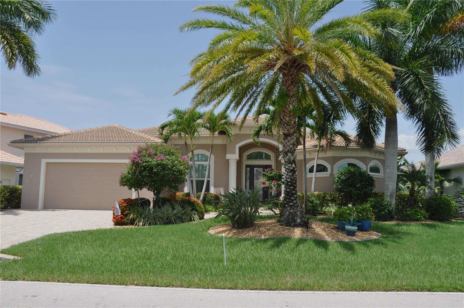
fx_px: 348
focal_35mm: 27
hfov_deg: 67.5
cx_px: 232
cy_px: 154
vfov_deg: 47.8
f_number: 9
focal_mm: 18
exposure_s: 1/320
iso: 200
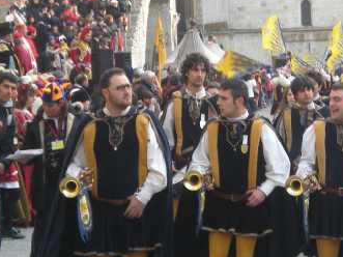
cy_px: 117
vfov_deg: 10.4
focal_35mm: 143
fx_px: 1416
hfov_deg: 13.7
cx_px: 275
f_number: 4.6
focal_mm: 12.3
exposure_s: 1/127
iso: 180
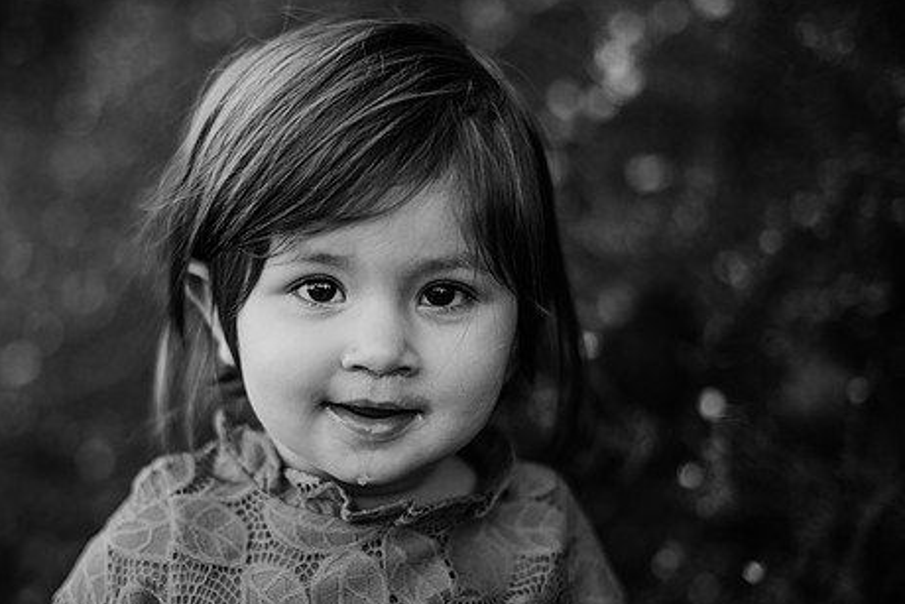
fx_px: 1584
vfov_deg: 21.6
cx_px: 364
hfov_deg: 31.8
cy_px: 322
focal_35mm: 63
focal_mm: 50
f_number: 2
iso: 160
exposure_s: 1/1000
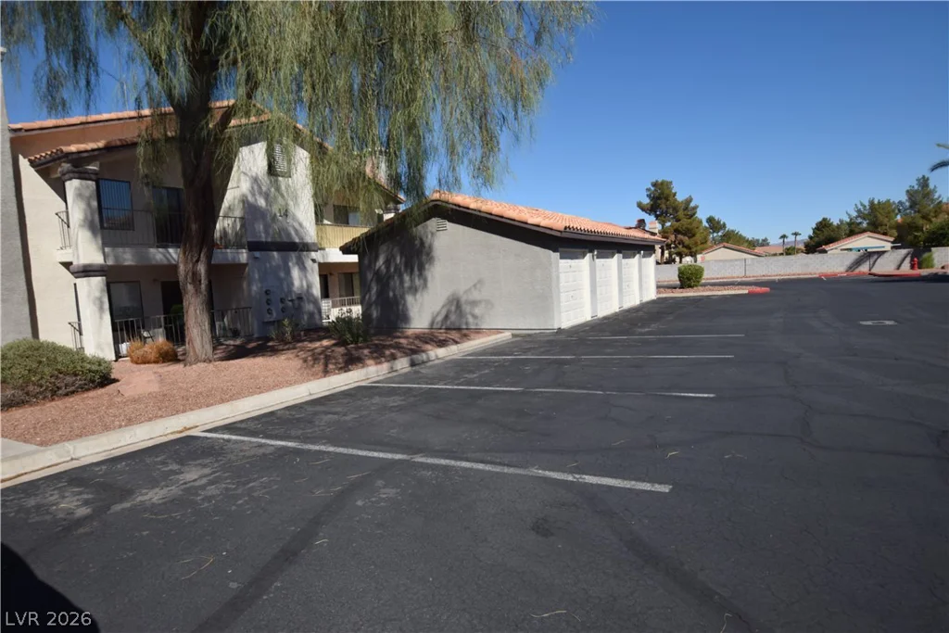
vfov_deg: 63.2
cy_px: 316
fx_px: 514
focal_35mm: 20
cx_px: 474
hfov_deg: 85.4
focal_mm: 13
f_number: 10
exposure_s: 1/400
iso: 200
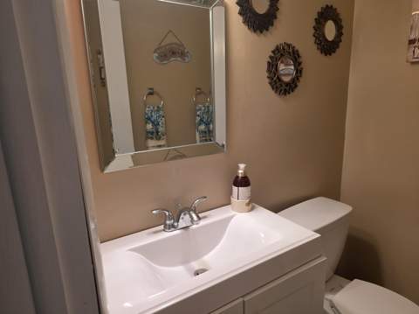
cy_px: 157
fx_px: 278
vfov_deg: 58.8
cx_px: 210
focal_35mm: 23
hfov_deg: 74.0
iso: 250
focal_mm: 6.25
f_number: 1.7
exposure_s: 1/120
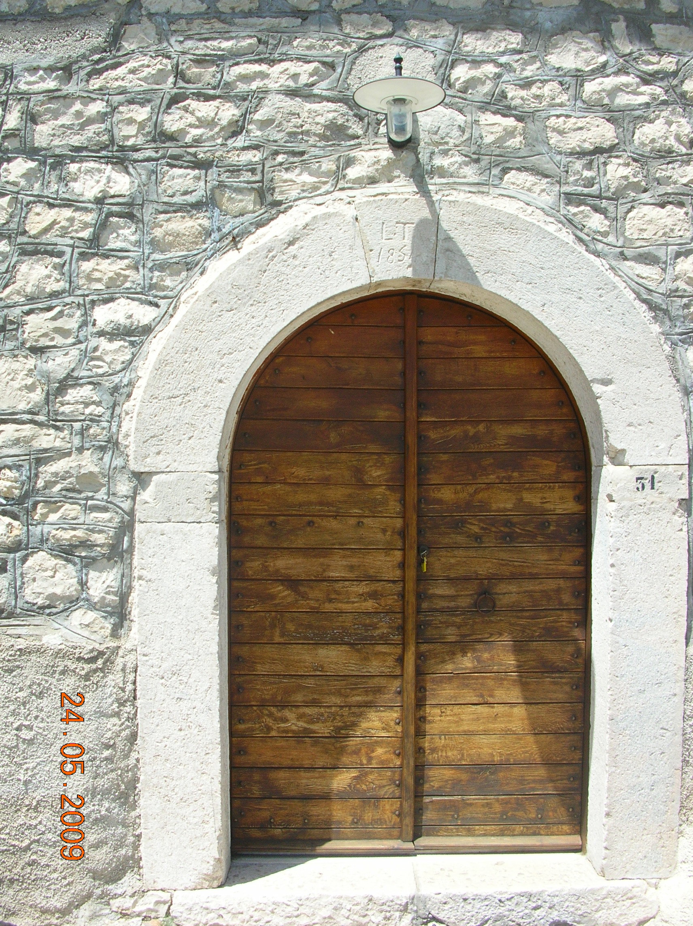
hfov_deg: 40.6
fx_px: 936
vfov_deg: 52.7
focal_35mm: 35
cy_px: 463
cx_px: 346
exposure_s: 1/166
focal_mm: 5.8
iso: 50
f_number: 5.6
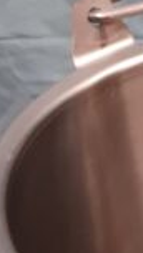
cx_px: 319
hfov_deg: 8.7
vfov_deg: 16.0
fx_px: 866
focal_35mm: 129
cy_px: 299
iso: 250
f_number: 1.9
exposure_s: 1/15
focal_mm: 3.6
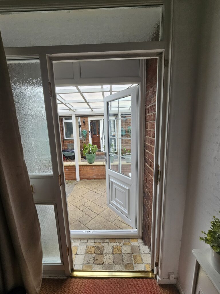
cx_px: 110
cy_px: 147
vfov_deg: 106.2
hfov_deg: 89.9
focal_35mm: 13
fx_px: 110
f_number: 2.2
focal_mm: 2.2
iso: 100
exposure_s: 1/190
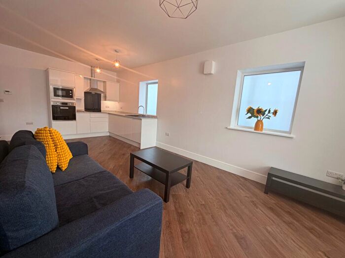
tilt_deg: -9.3
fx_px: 140
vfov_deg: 85.7
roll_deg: -4.5
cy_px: 129
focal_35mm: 14
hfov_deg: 102.1
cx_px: 172
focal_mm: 2.22
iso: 100
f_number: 2.2
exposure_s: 1/100
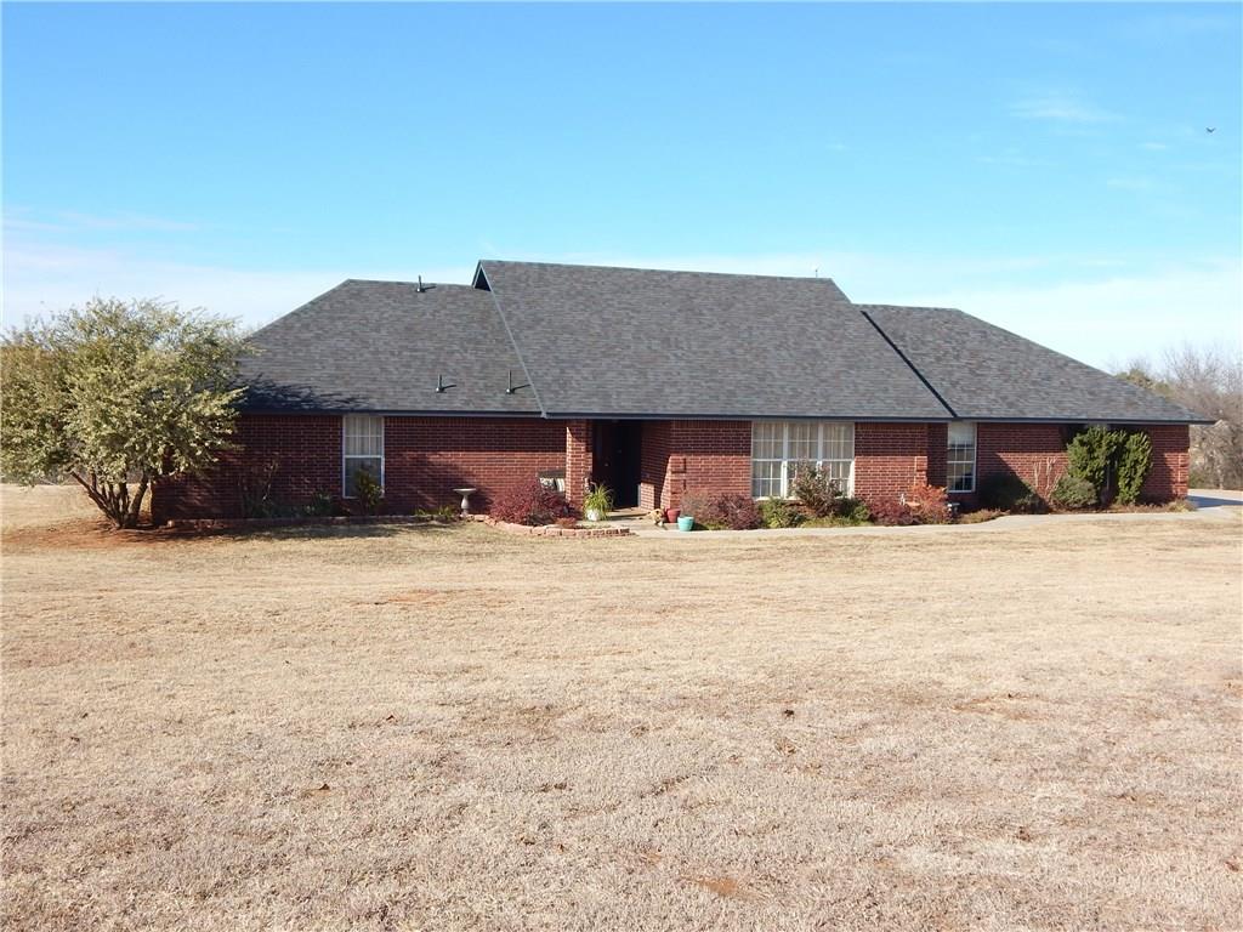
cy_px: 466
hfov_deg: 54.0
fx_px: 1221
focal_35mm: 34
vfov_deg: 41.8
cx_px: 622
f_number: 3.3
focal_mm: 6.1
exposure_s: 1/1250
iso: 125
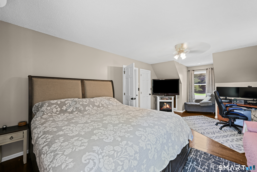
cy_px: 86
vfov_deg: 81.2
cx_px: 128
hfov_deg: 104.3
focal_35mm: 14
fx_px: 100
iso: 250
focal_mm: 14
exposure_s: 1/3
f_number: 8
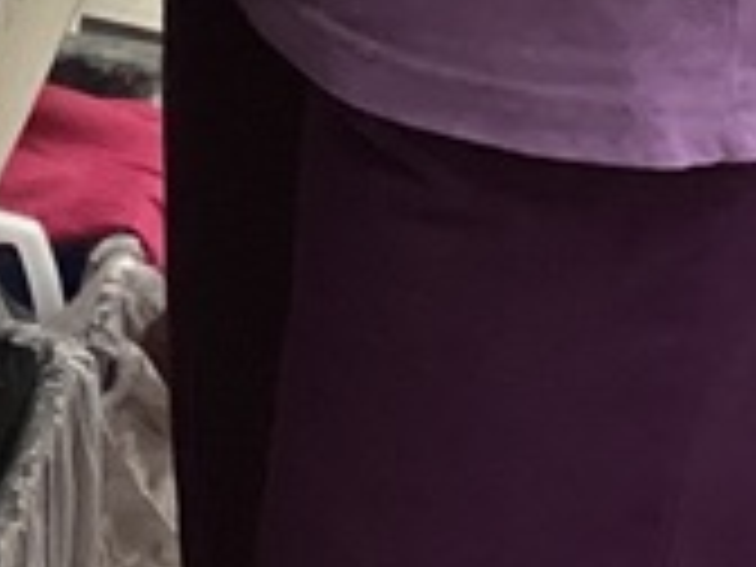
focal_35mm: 189
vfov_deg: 7.2
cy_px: -981
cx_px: -288
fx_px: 4128
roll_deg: -3.1
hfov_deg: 10.2
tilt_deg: -13.6
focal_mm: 3.3
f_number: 2.4
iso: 200
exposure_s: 1/60
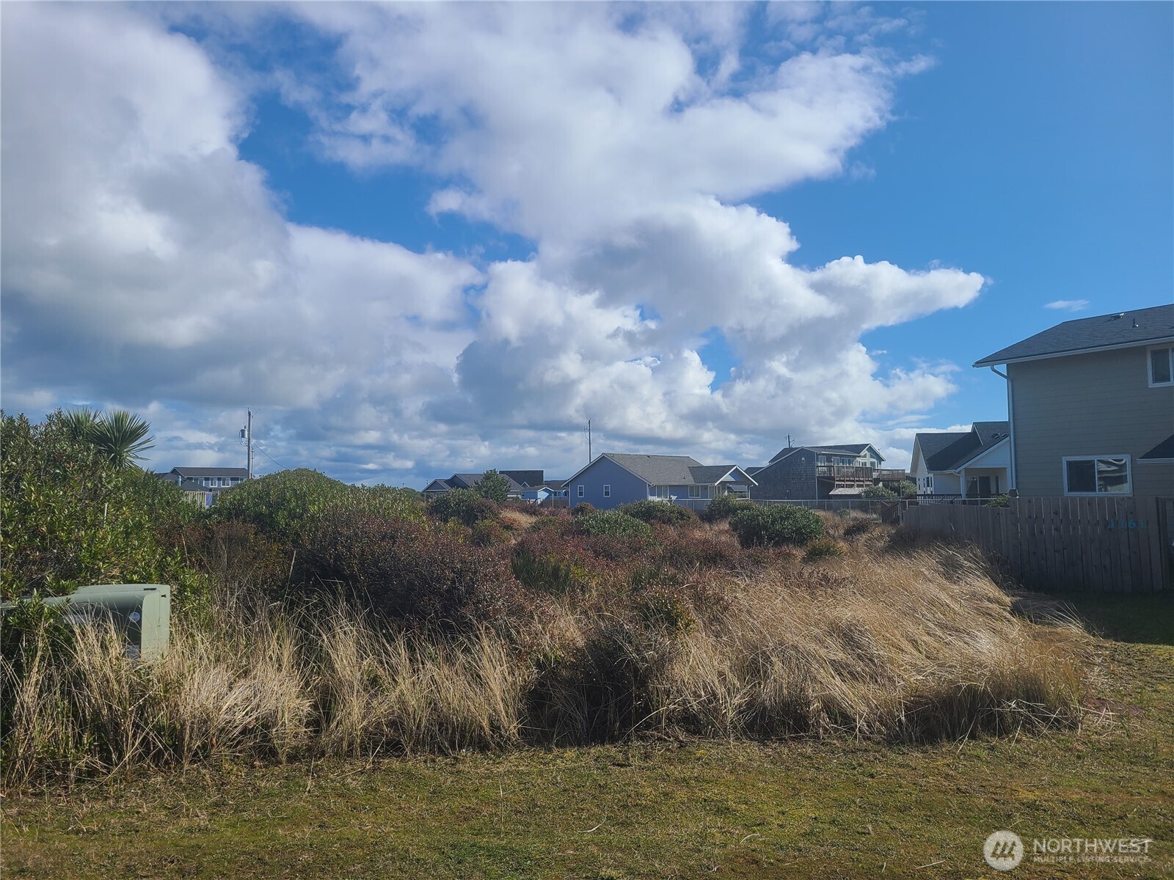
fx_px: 882
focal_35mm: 26
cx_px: 587
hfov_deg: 67.3
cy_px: 440
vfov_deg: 53.1
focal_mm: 5.4
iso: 40
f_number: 1.8
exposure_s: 1/4064
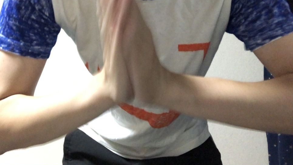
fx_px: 287
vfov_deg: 31.7
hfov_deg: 54.0
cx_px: 141
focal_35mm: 37
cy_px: 52
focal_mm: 2.87
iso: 640
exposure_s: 1/15
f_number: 2.2
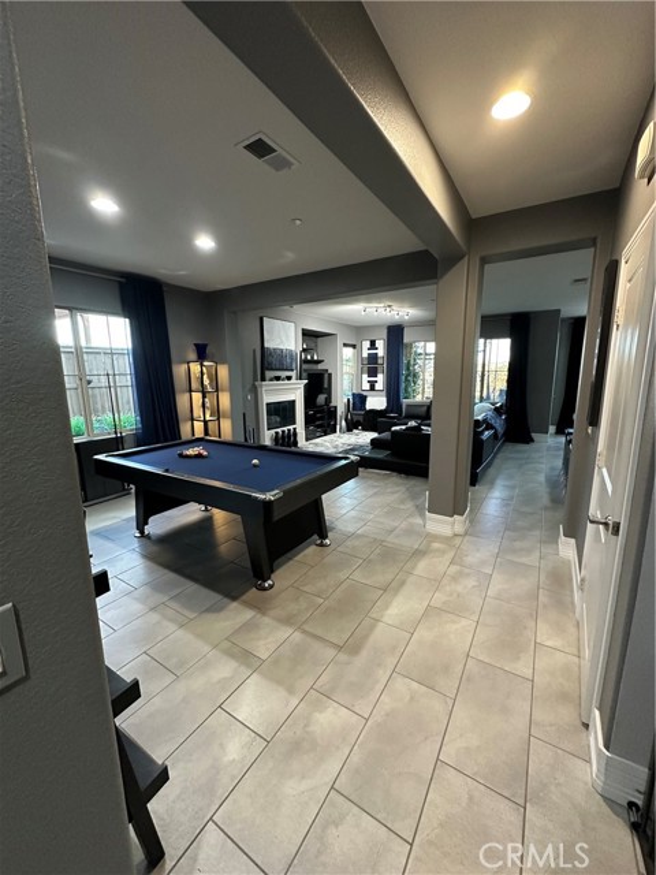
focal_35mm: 14
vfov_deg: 102.1
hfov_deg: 85.7
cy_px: 438
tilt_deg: -10.0
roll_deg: +0.1
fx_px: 354
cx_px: 328
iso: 400
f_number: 2.2
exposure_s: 1/60
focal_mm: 2.22
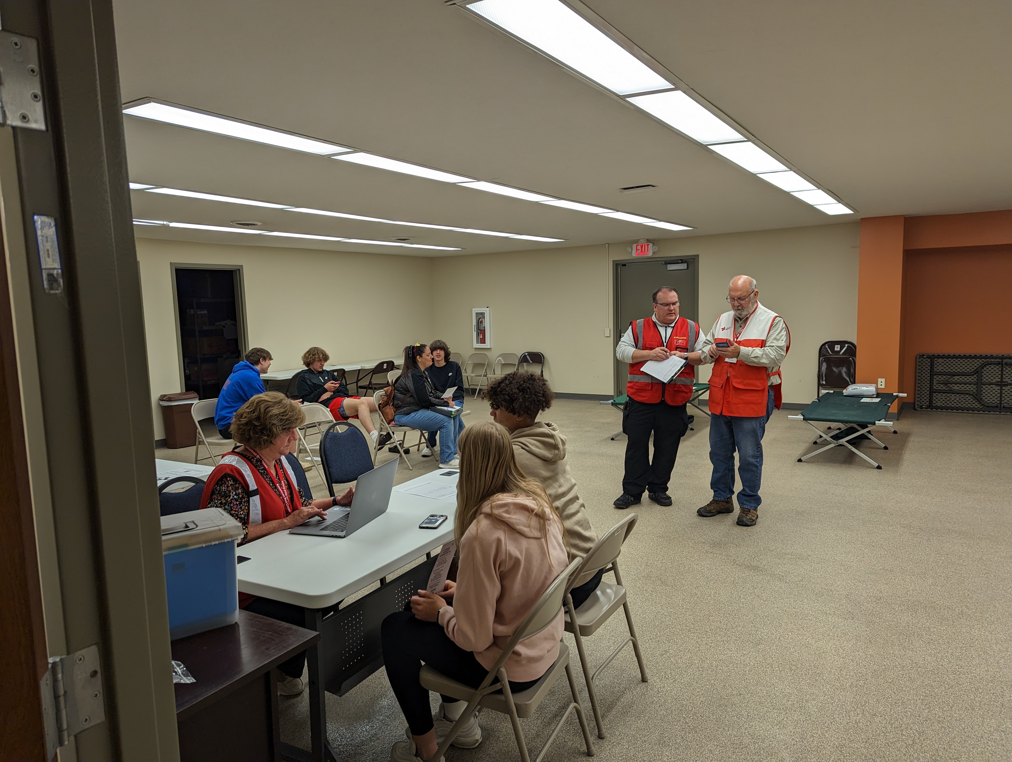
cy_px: 381
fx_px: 703
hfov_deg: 71.5
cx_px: 506
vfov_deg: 56.9
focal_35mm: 24
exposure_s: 1/112
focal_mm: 6.81
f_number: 1.85
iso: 57
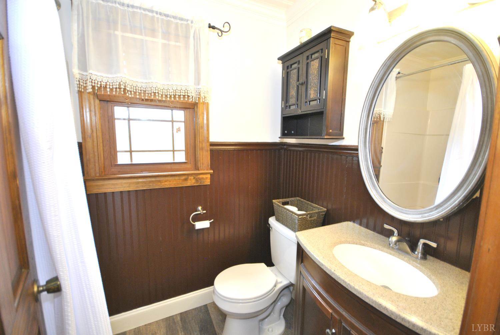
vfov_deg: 77.5
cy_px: 168
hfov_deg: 100.3
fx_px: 209
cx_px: 250
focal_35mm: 15
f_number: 4
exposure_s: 1/13
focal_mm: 10
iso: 400
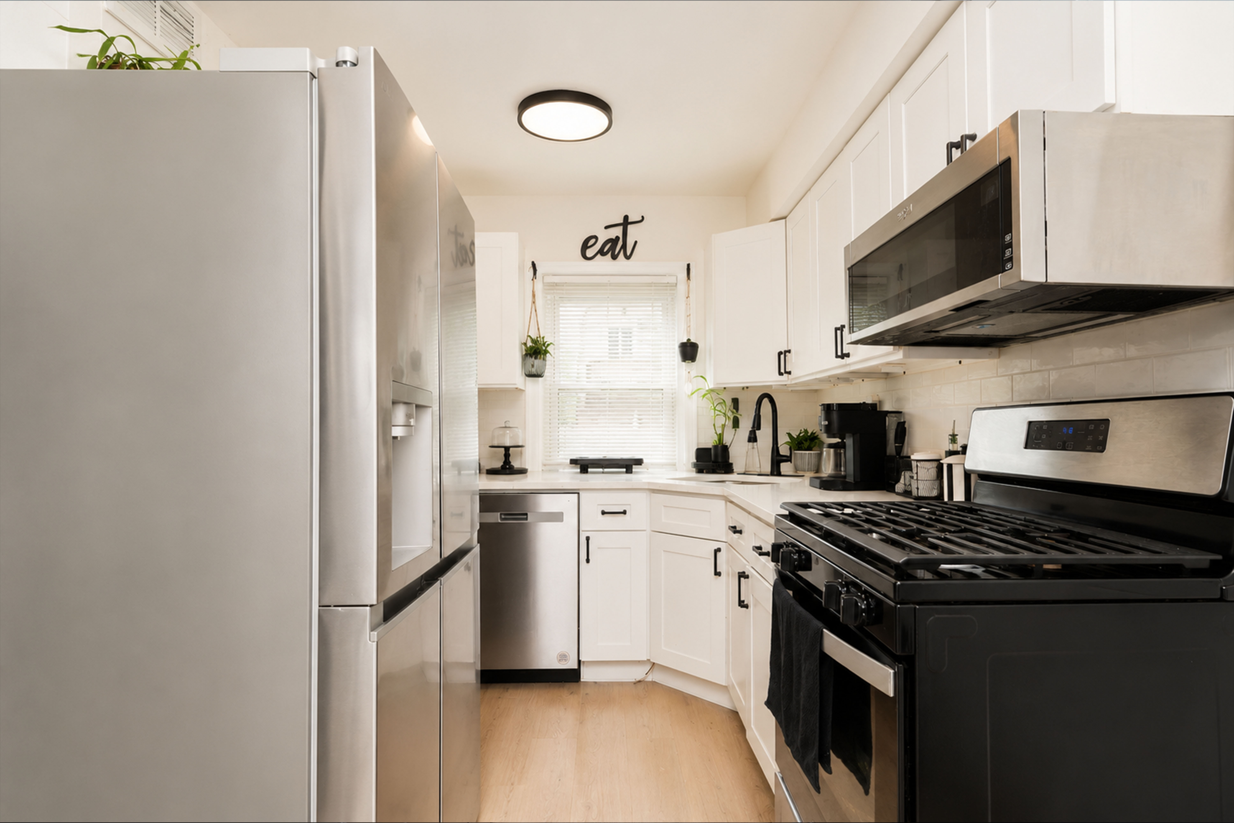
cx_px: 617
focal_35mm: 16
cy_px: 412
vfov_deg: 73.7
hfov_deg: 96.7
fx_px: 548
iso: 64
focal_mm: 16
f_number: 6.3
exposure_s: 1/80
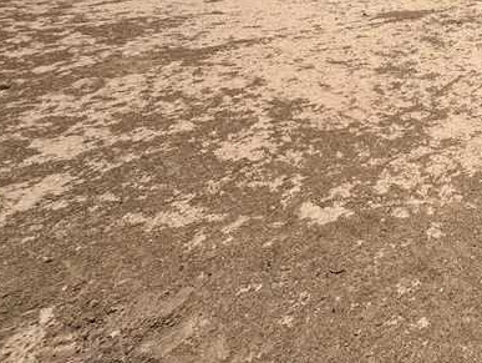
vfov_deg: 35.0
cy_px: -2
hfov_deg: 41.0
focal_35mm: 37
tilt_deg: -11.5
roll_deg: -2.5
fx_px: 516
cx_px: 521
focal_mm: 2.22
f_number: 2.2
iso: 40
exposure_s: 1/3906
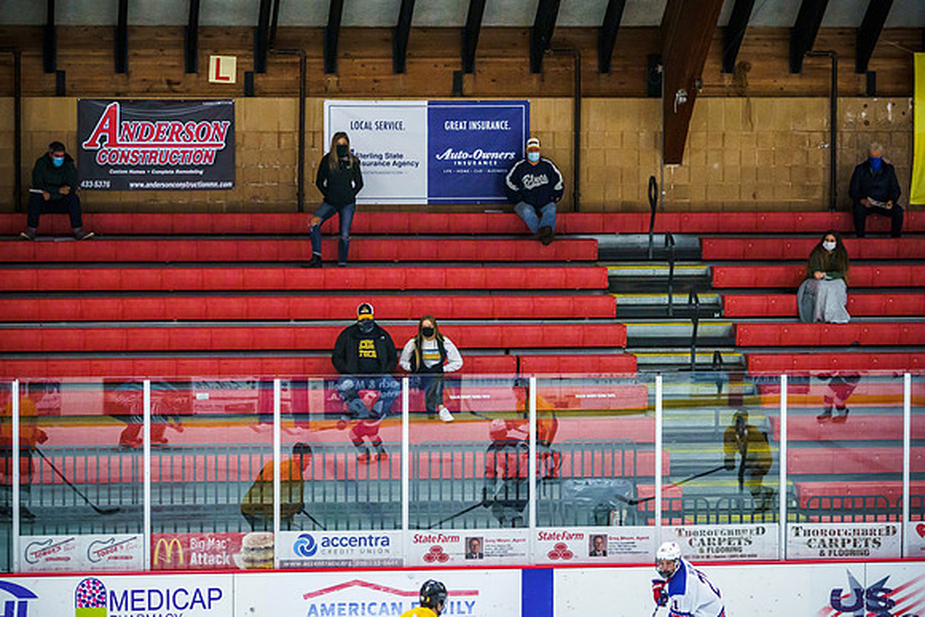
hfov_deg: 15.1
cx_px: 460
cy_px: 309
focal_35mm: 135
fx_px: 3482
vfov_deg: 10.1
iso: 12800
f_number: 4.5
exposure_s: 1/800
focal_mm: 134
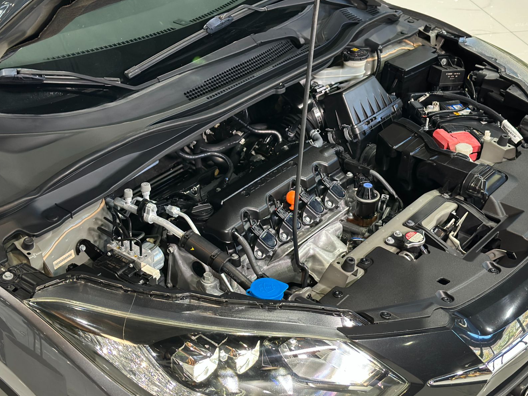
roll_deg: -2.5
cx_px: 282
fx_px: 885
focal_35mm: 58
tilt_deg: -32.2
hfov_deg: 33.2
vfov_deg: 25.2
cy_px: 210
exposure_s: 1/57
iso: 200
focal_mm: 6.86
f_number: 1.78
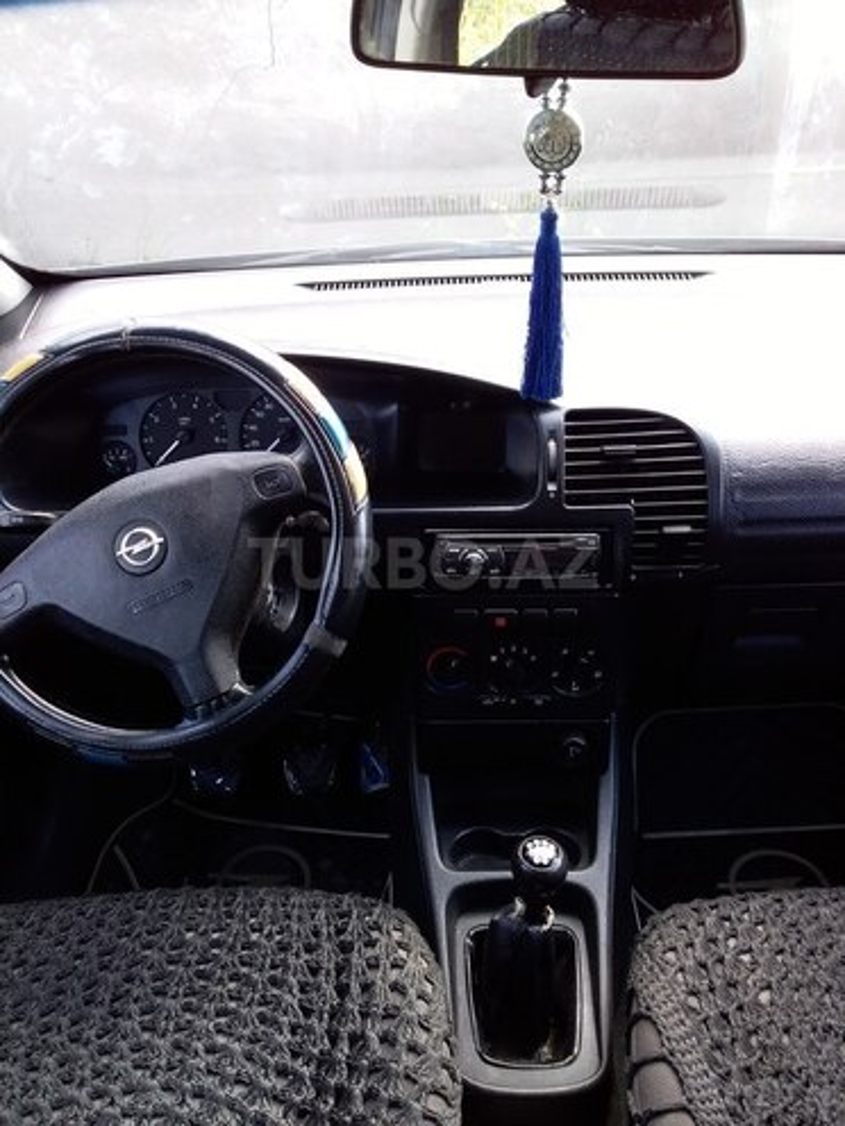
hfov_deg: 45.4
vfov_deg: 58.4
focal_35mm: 31
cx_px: 422
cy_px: 563
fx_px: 1009
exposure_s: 1/50
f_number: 2.2
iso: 40
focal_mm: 3.3
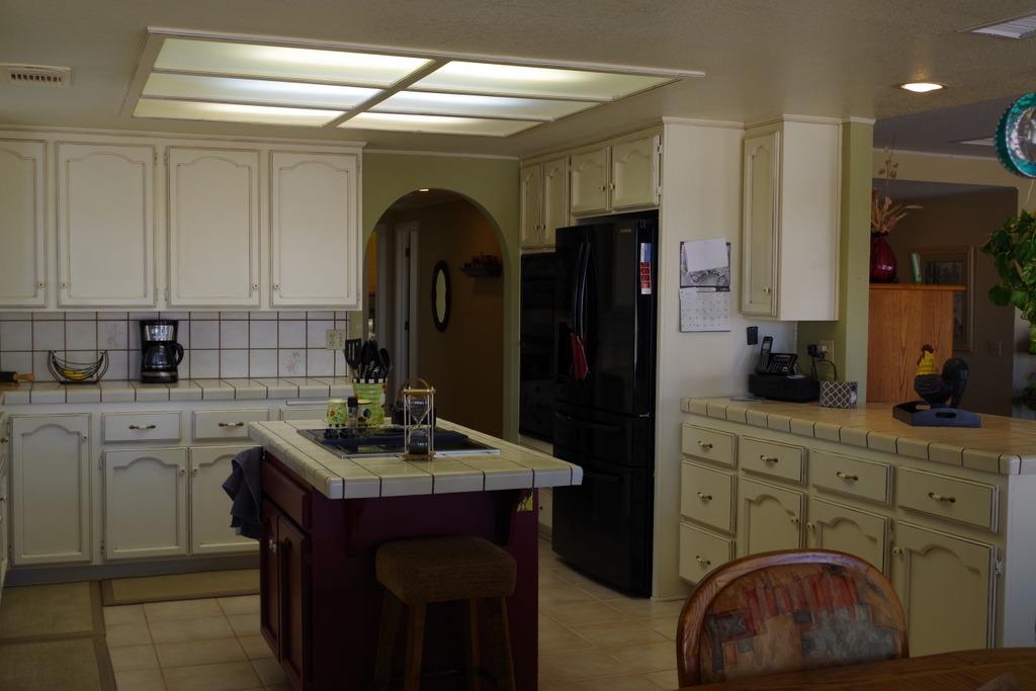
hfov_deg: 49.5
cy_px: 346
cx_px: 518
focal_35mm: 39
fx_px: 1122
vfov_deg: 34.2
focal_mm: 26.25
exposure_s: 1/50
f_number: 5.6
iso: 400
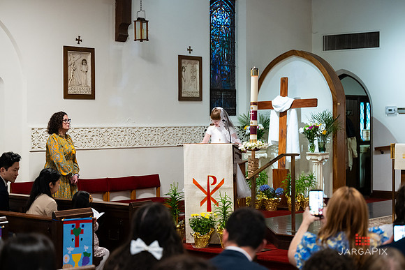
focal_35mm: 71
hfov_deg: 28.4
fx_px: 801
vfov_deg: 19.1
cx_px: 202
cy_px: 135
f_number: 3.2
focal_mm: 70
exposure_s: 1/160
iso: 3200
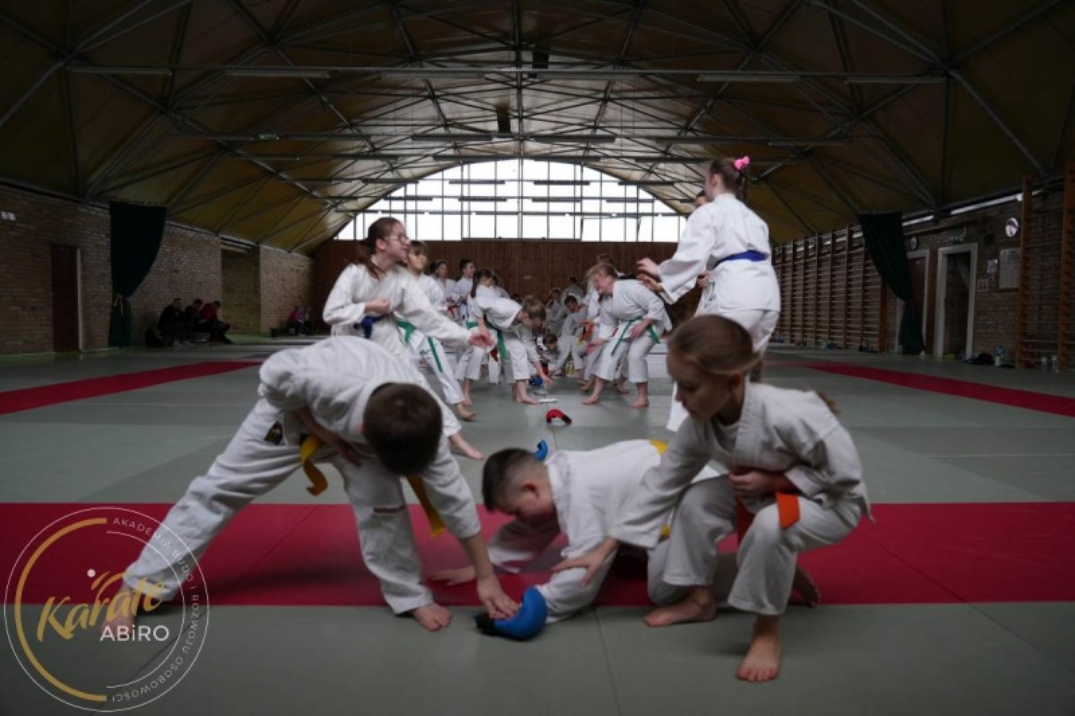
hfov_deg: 73.8
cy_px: 358
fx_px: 716
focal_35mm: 24
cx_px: 538
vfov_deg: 53.1
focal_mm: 24
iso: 1000
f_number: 4
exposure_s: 1/160
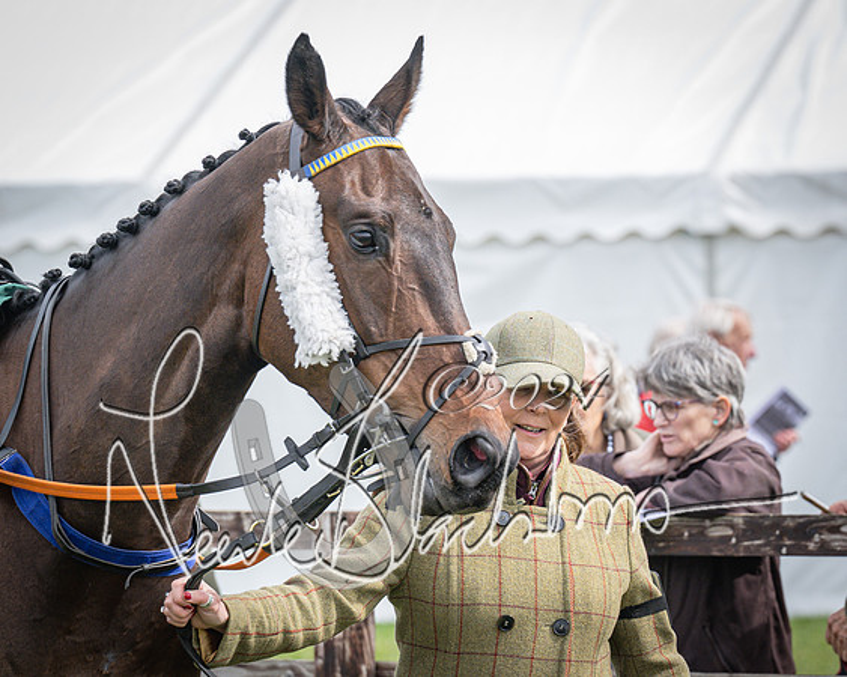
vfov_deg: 4.9
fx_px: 7845
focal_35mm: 313
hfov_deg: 6.2
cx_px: 609
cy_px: 345
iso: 400
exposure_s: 1/1000
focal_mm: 155
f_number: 5
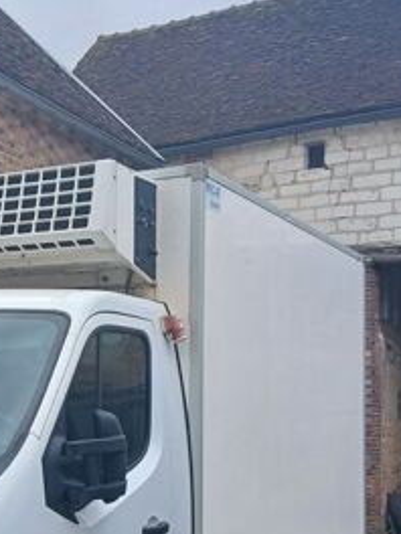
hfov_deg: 22.4
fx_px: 973
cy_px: 354
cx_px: 2
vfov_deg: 30.5
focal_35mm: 63
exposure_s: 1/107
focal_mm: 3.98
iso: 20
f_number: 1.8
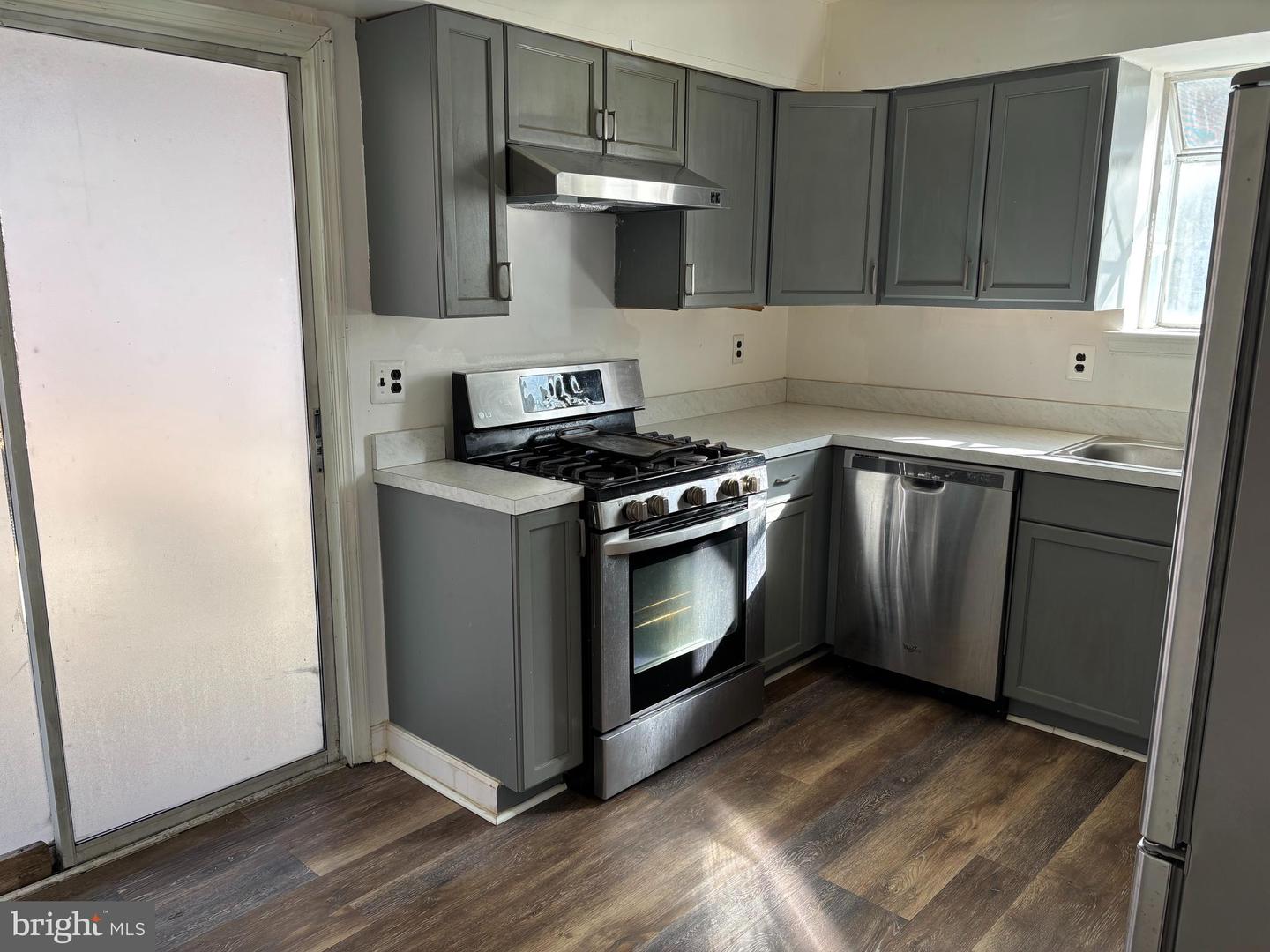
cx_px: 635
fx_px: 954
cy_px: 476
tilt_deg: -12.3
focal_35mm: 26
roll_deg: +0.0
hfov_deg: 67.3
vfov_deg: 53.1
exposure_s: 1/121
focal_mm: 5.96
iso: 40
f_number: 1.6
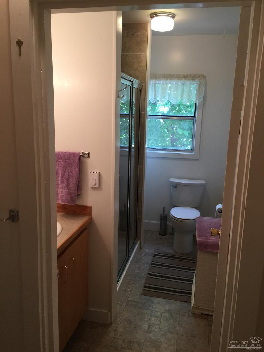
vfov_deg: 61.7
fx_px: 295
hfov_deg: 48.2
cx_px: 132
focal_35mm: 29
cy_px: 176
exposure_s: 1/30
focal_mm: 4.15
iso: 40
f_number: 2.2
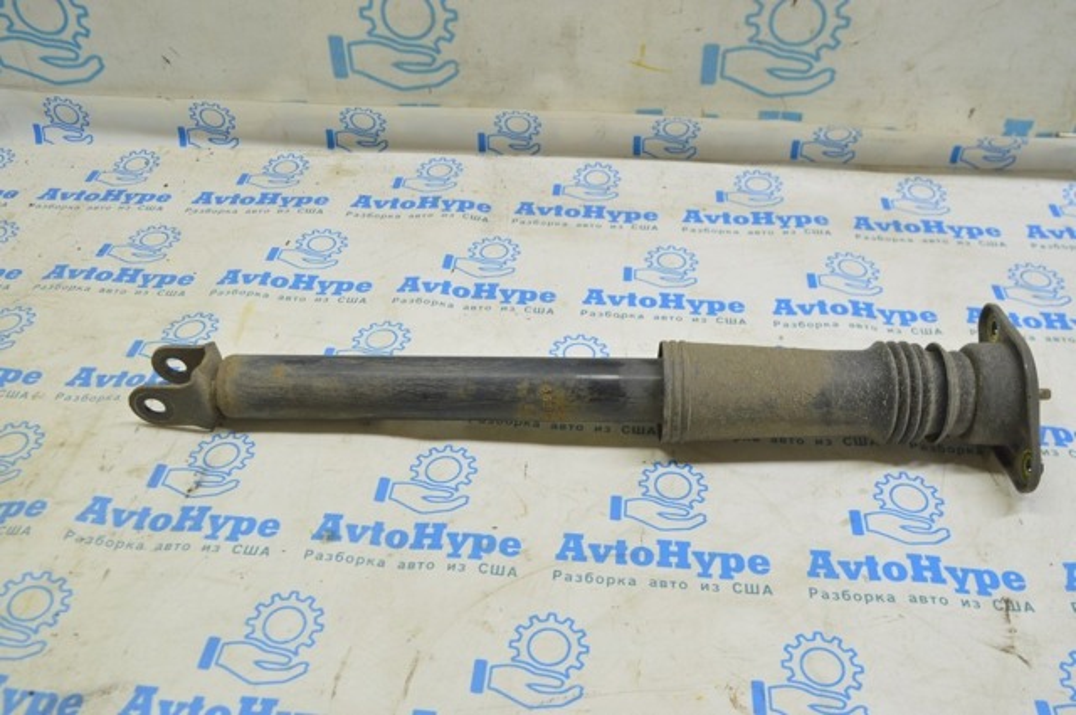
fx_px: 985
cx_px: 538
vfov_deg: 39.9
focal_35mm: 33
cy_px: 358
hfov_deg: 57.3
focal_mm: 22
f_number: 5.6
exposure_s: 1/20
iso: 400
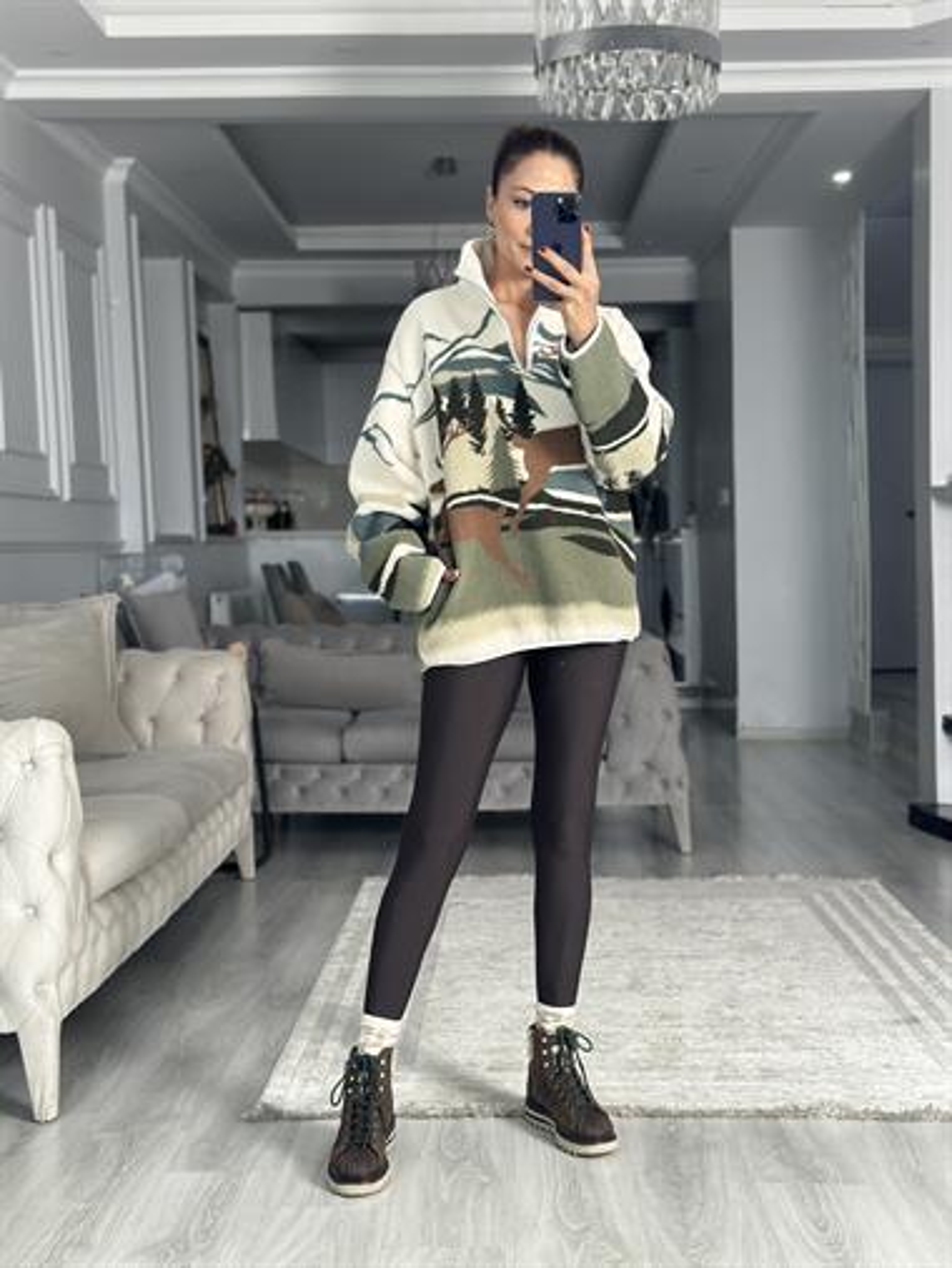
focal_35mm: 48
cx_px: 476
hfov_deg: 30.3
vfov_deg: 39.6
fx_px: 1759
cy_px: 634
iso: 125
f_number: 1.78
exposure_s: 1/50
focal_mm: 6.86
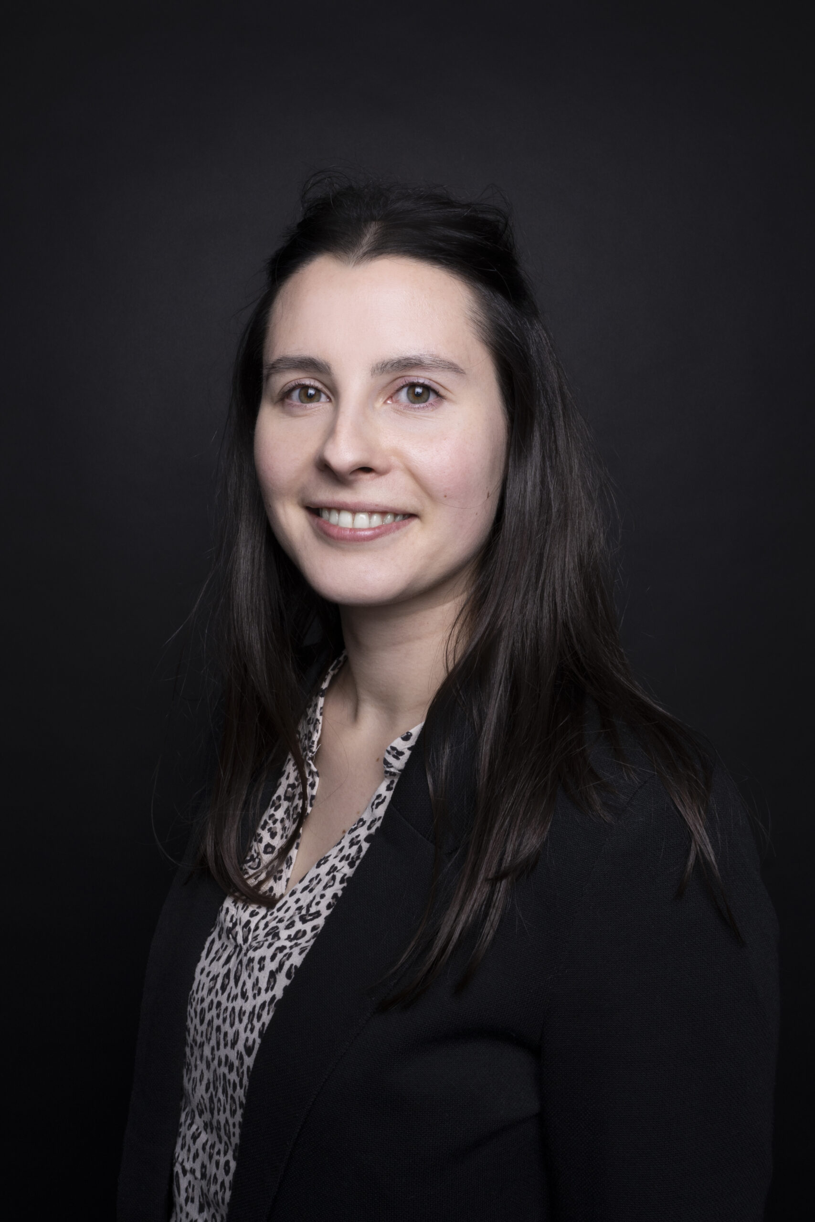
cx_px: 408
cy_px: 611
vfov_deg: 61.9
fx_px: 1019
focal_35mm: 30
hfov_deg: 43.6
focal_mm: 20
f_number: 16
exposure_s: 1/100
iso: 200
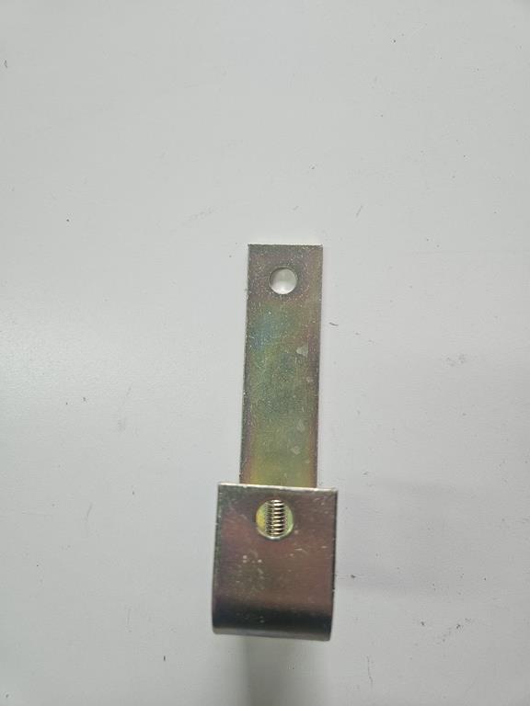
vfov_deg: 73.9
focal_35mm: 23
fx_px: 470
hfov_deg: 58.9
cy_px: 353
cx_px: 265
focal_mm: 5.4
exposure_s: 1/100
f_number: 1.8
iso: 80
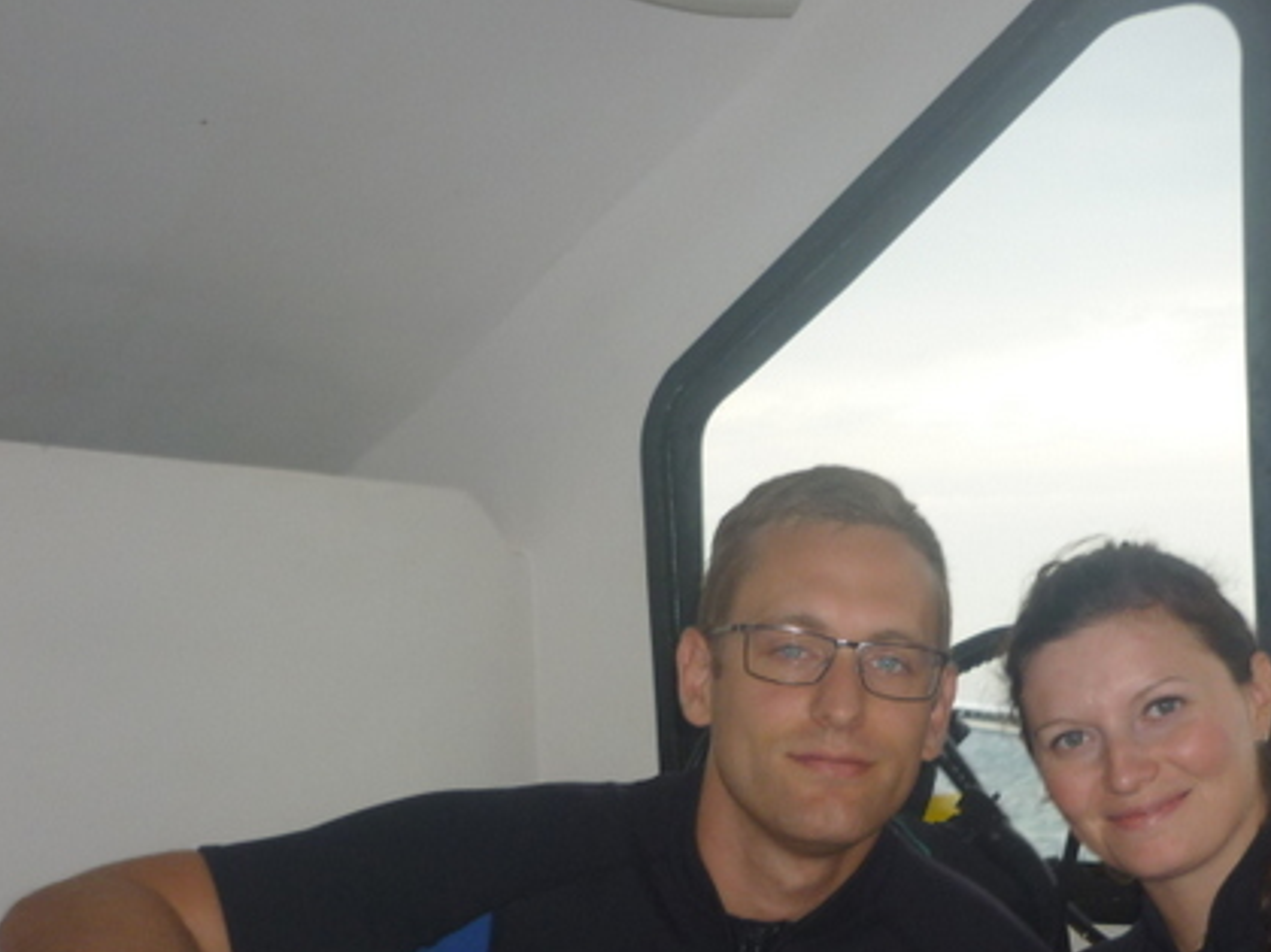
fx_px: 2313
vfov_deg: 22.8
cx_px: 931
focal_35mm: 63
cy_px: 837
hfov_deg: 30.3
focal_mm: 5.5
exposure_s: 1/125
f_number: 2.8
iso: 100
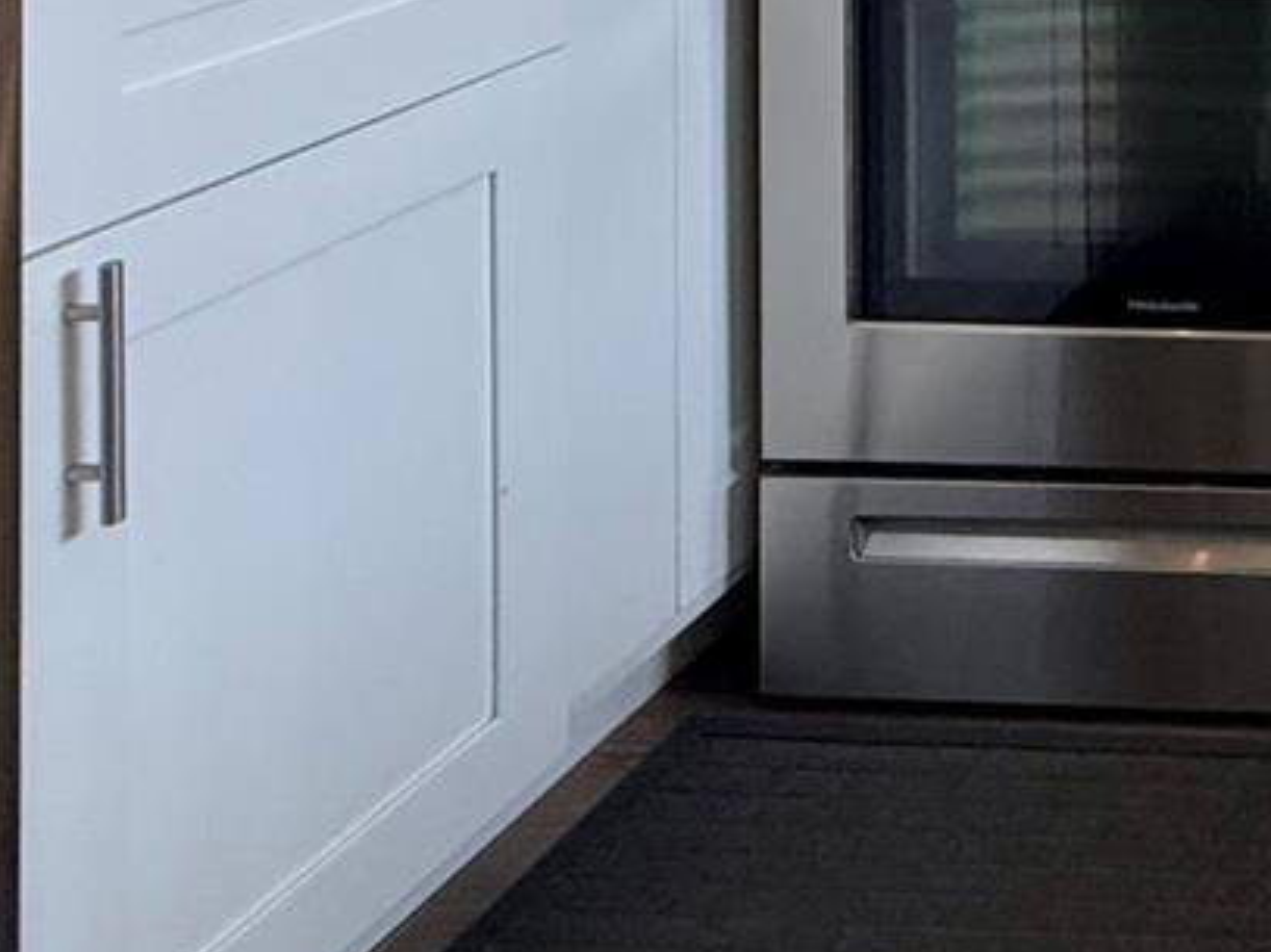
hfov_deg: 26.0
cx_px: 1896
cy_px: -535
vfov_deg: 21.5
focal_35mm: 55
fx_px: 2019
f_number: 2.2
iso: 320
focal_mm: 2.22
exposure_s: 1/120
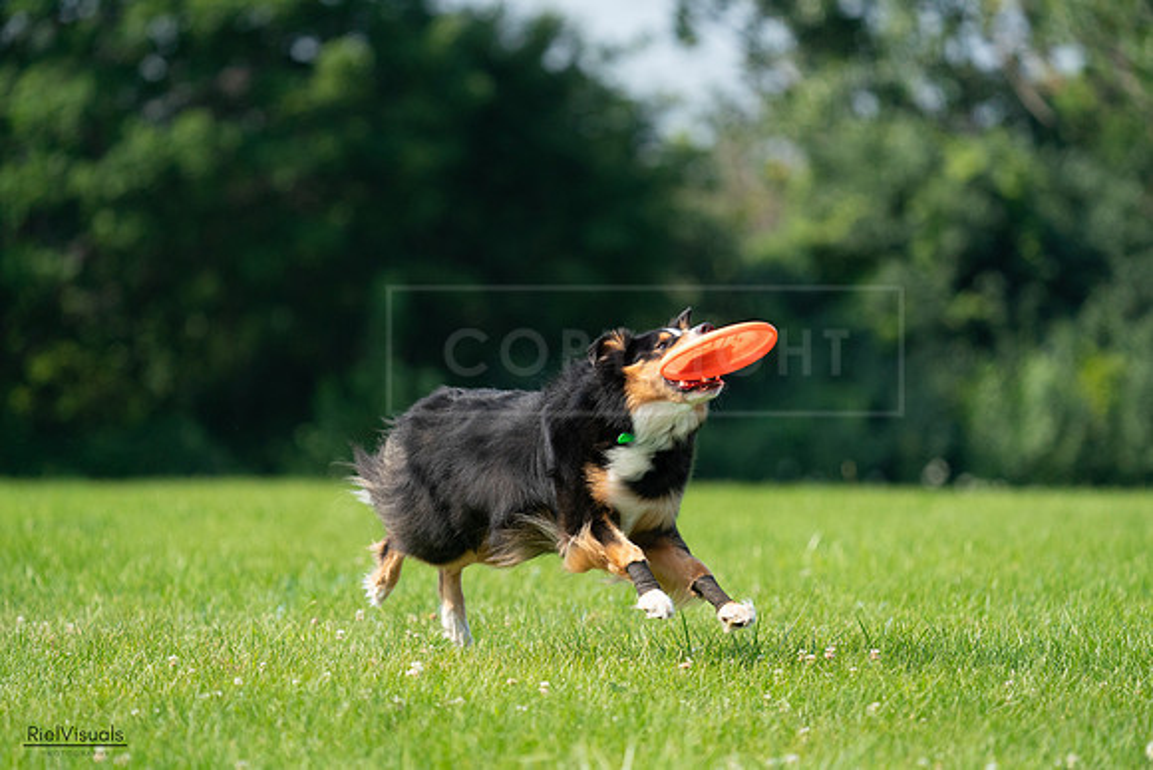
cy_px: 385
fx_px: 12333
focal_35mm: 385
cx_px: 576
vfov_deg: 3.6
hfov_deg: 5.4
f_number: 6.3
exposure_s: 1/4000
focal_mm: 385
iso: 2000
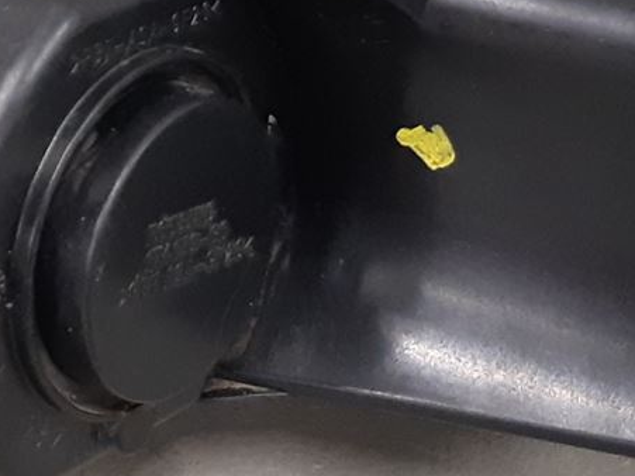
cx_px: -37
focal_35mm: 118
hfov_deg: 16.3
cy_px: 161
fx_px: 2164
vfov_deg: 12.5
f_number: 1.7
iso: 250
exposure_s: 1/50
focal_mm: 3.93
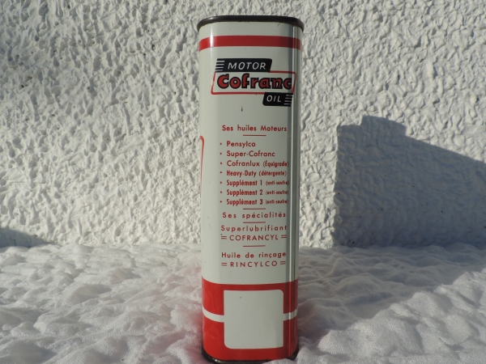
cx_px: 243
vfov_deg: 56.8
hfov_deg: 71.6
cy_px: 182
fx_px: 337
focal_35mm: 24
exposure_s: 1/1250
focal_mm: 4.3
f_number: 4.2
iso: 80
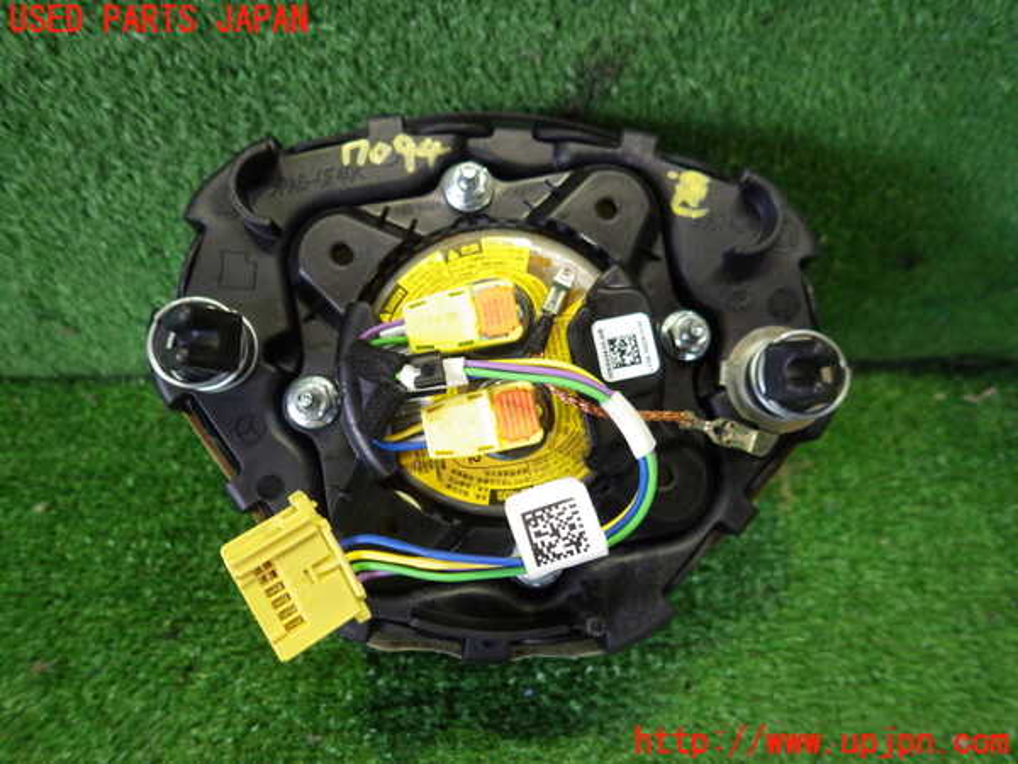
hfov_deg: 69.4
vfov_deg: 54.9
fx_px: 735
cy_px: 382
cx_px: 509
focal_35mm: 25
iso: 400
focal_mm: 4.5
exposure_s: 1/45
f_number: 2
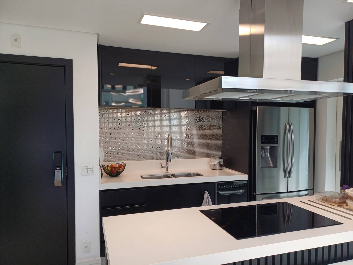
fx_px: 255
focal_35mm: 25
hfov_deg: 69.4
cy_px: 132
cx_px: 176
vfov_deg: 54.9
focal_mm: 4.65
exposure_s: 1/50
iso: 64
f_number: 1.8
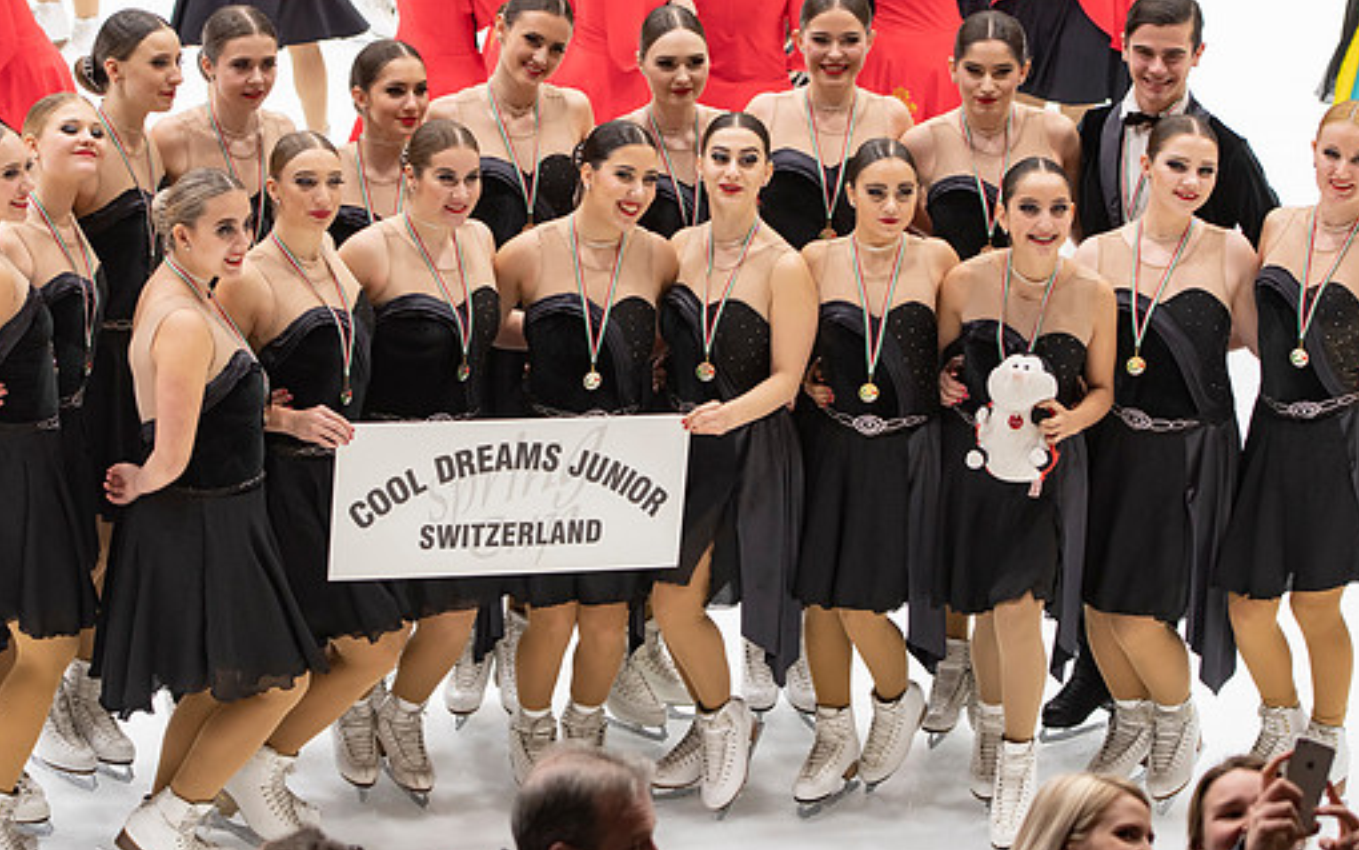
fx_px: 4890
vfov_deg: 9.9
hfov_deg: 15.8
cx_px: 590
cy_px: 307
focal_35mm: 132
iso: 800
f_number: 3.5
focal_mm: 70
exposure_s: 1/100
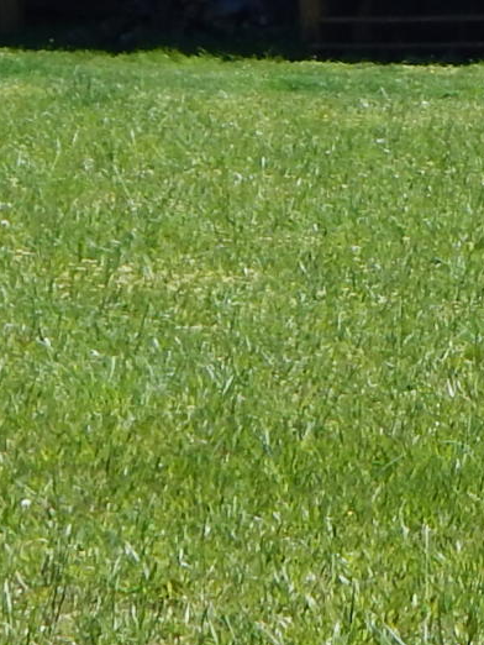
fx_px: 4601
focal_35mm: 247
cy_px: -389
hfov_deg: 6.0
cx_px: 703
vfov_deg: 7.8
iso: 125
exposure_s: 1/1250
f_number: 3.6
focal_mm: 7.7
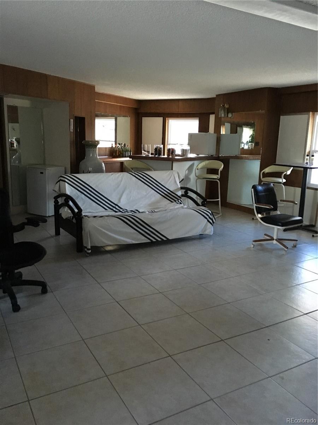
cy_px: 212
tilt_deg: -9.7
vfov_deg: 61.7
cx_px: 159
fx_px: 355
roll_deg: -1.2
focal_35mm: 29
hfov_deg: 48.2
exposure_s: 1/15
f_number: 2.2
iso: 320
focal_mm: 4.15
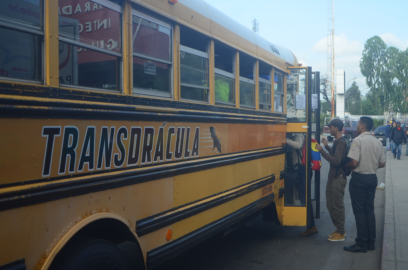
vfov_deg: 30.4
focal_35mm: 44
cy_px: 134
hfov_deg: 44.6
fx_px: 498
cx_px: 195
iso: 100
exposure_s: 1/250
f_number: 4
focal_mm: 28
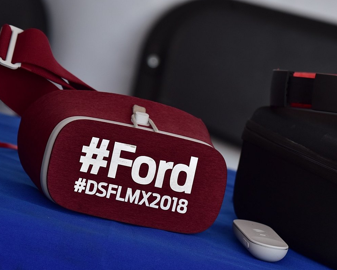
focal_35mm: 471
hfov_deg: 4.1
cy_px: 138
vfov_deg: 3.3
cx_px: 260
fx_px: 4699
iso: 320
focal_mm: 310
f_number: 7.1
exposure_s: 1/320
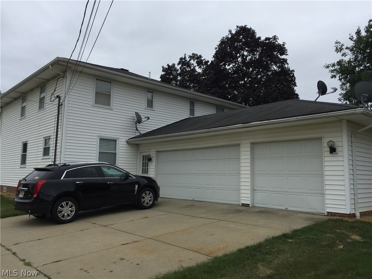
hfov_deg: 61.7
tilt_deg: +7.2
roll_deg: -2.0
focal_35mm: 29
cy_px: 140
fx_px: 312
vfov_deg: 48.2
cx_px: 186
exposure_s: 1/1163
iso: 32
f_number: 2.2
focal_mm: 4.15
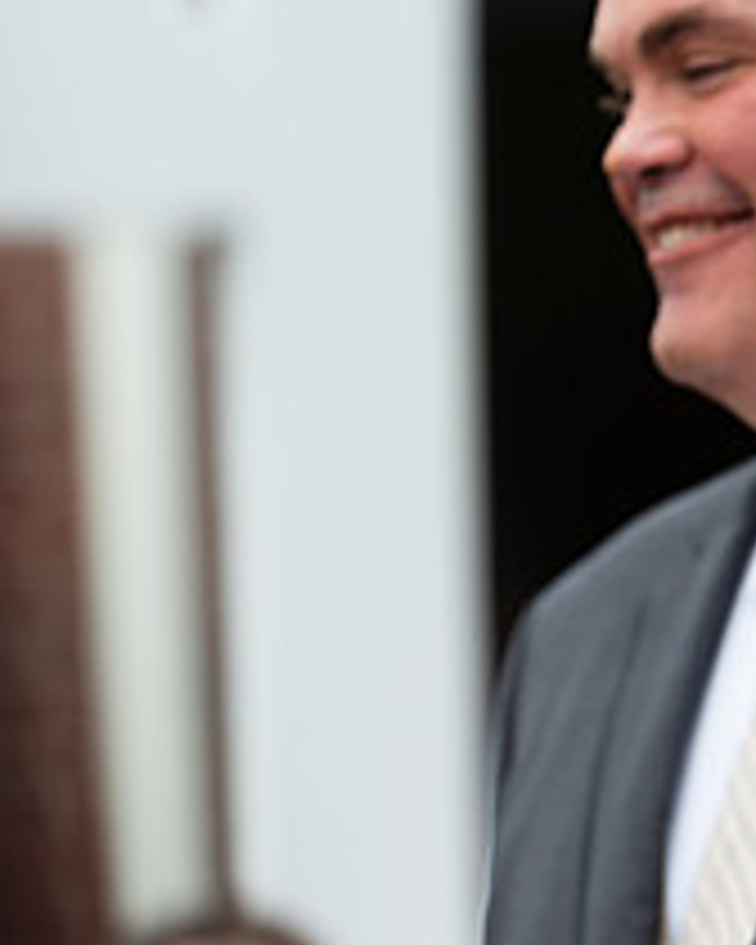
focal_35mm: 519
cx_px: 1053
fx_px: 14516
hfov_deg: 3.0
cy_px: 421
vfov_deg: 3.7
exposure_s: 1/640
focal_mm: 200
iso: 64
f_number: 2.8
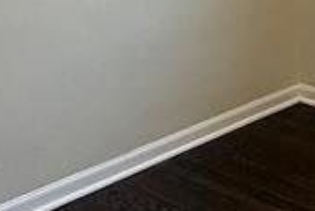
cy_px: -102
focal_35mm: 86
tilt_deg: -4.9
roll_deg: +1.4
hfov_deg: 22.0
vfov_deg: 14.9
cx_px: 368
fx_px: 754
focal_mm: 2.22
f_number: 2.2
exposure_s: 1/142
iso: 64
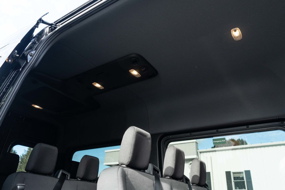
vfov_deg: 46.4
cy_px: 95
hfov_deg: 65.5
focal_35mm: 28
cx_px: 142
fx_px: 222
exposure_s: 1/320
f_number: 4
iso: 500
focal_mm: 28
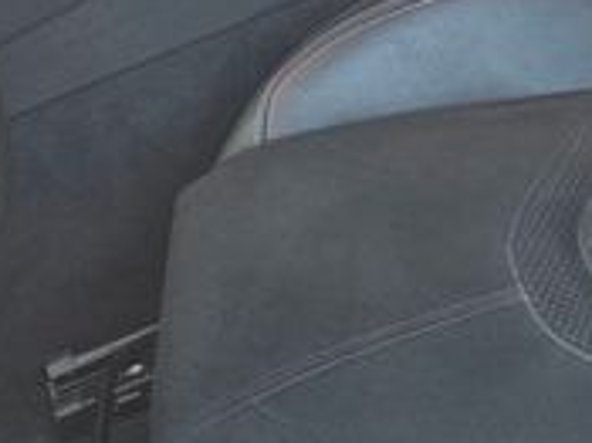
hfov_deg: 21.4
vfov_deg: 15.7
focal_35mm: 84
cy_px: -281
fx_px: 1436
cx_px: 741
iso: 160
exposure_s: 1/180
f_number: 1.7
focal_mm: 6.3
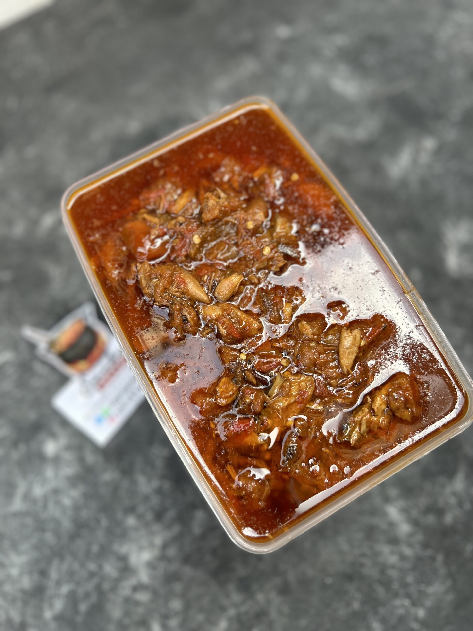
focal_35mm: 26
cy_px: 316
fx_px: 474
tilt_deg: -75.5
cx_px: 236
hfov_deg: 53.1
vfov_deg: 67.3
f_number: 1.5
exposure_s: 1/238
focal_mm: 5.7
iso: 40
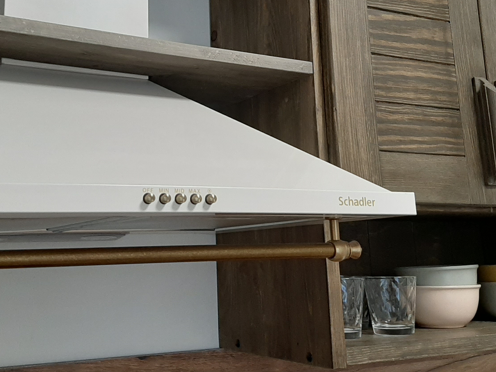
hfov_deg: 40.2
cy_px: 77
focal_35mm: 47
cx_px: 193
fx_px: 674
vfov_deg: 30.2
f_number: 1.7
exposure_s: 1/60
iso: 125
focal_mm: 3.93
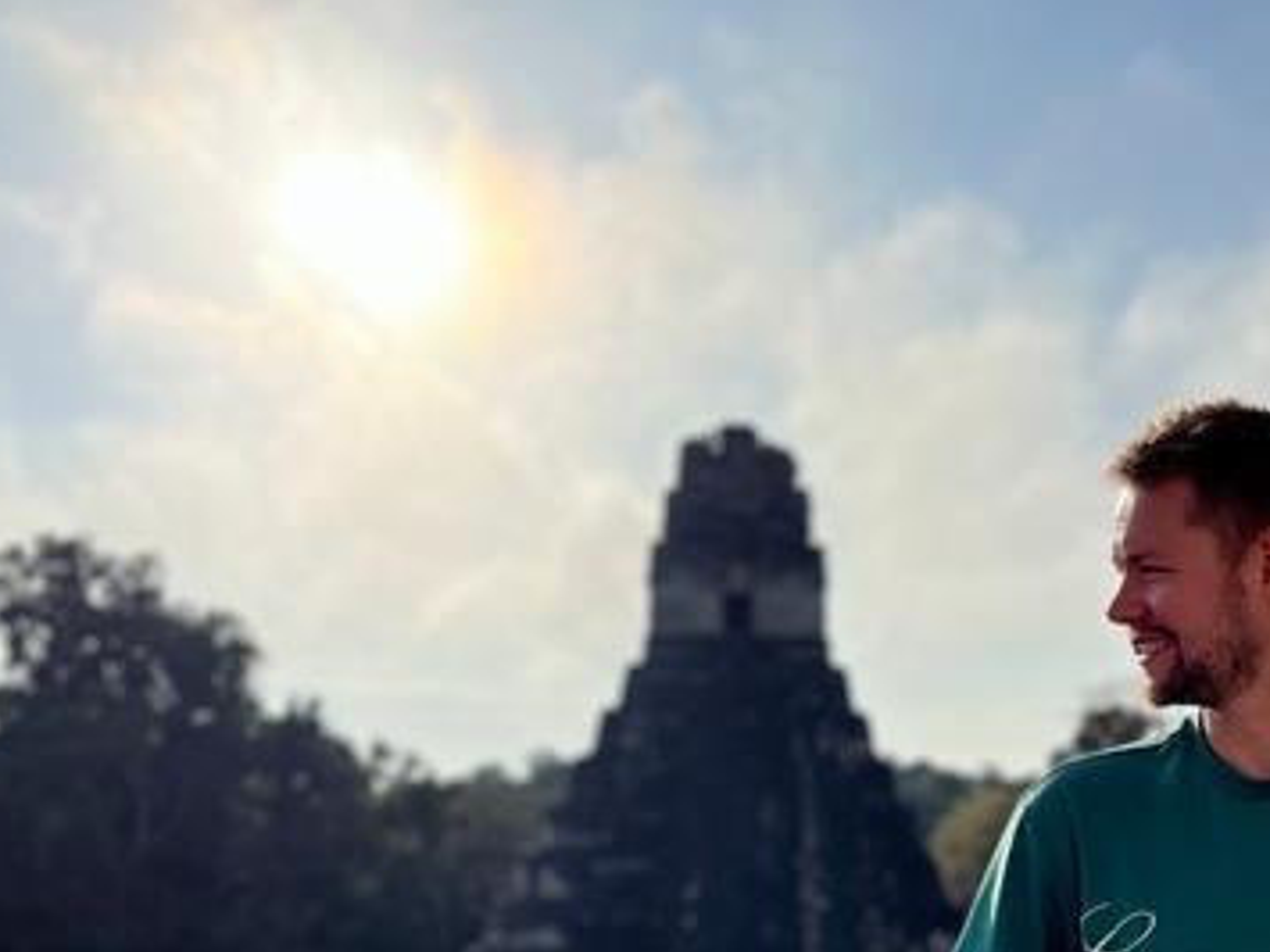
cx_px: 855
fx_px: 1614
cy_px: 787
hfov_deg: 42.3
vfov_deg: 31.8
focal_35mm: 44
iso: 50
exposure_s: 1/17241
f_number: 1.6
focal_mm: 5.1
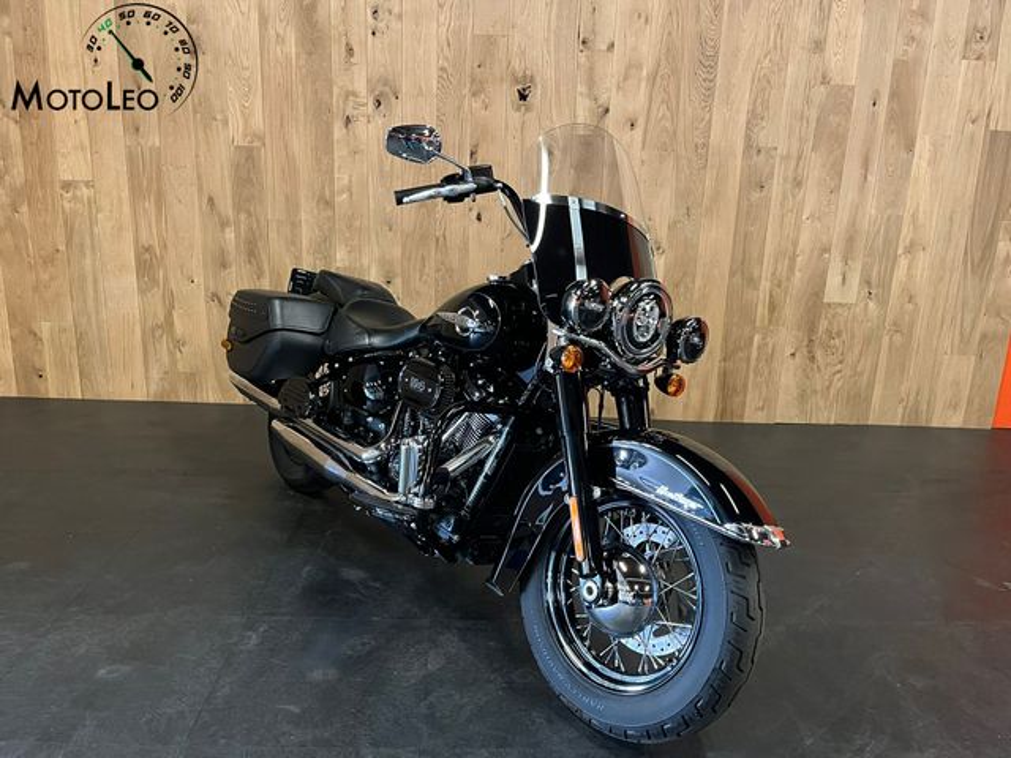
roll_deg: -2.3
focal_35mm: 26
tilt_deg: -14.6
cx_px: 506
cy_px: 379
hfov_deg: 67.3
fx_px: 759
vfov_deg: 53.1
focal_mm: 5.1
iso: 640
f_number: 1.6
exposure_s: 1/33
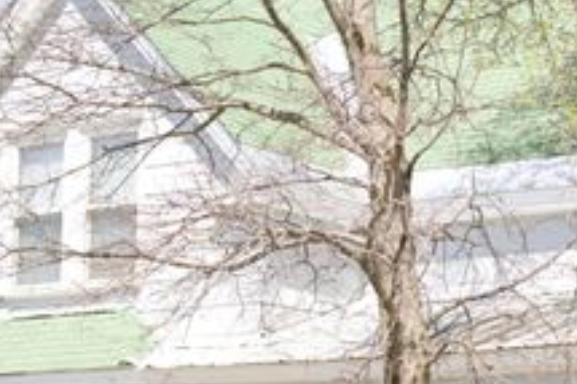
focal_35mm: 163
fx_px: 2610
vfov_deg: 8.4
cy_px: 340
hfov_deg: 12.5
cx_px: 499
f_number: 2.8
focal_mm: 70
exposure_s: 1/500
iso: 64
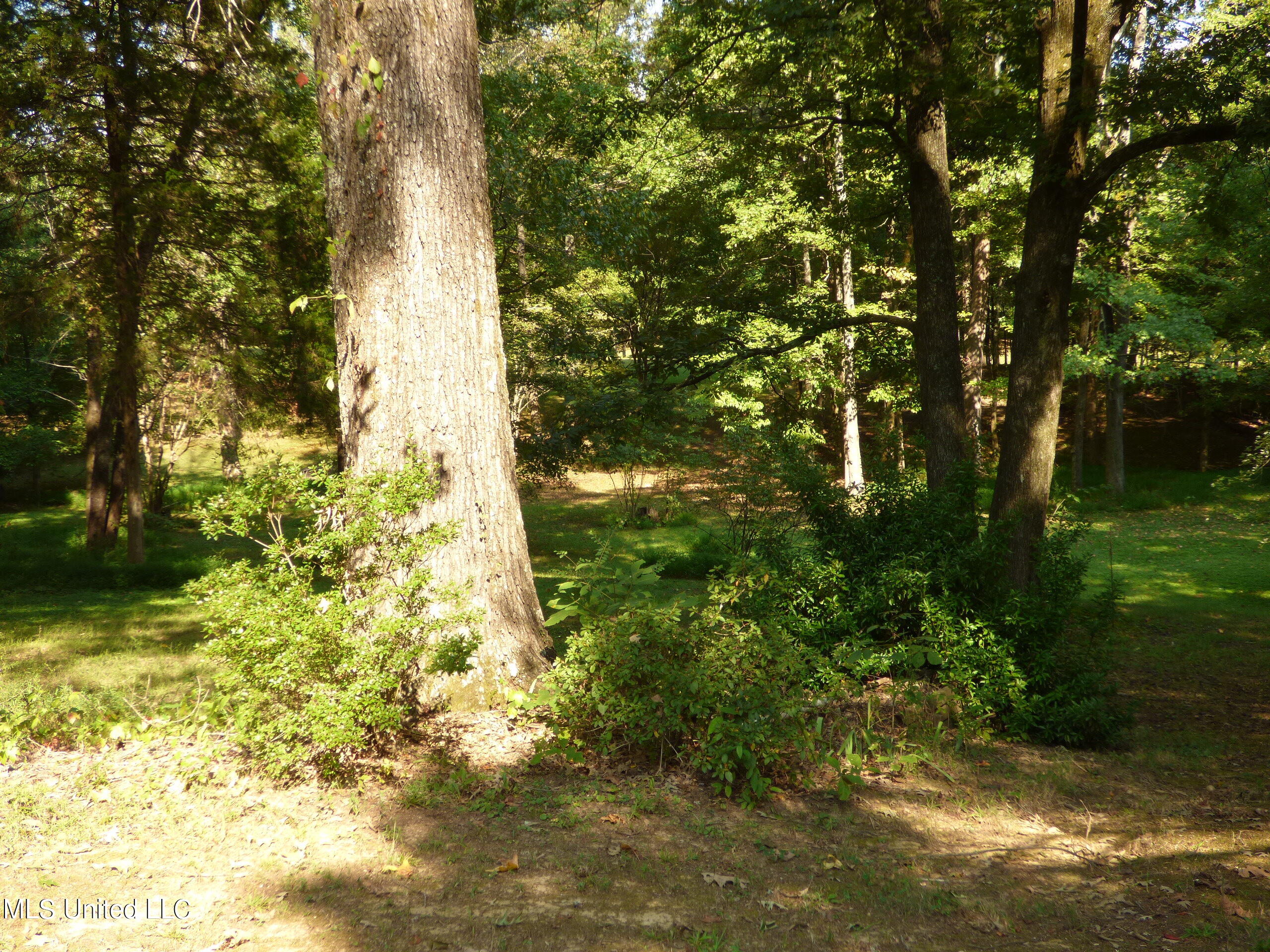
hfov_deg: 42.9
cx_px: 635
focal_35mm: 44
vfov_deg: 32.9
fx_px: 1614
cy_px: 476
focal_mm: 7.79
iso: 100
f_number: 3.7
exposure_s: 1/160
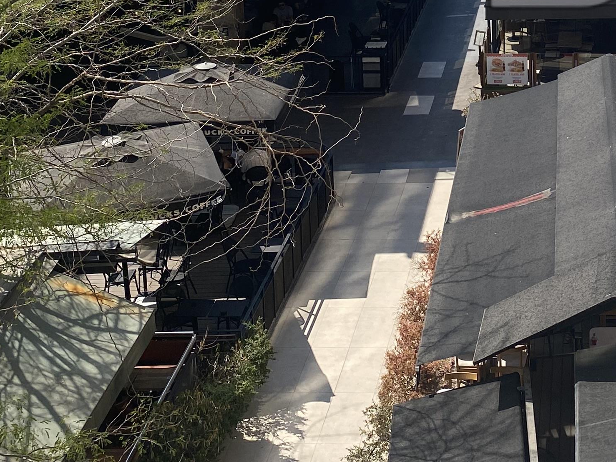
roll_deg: +0.1
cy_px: -134
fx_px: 1263
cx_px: 525
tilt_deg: -12.4
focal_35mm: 71
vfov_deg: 19.2
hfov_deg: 26.7
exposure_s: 1/3040
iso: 32
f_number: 1.8
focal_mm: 4.25
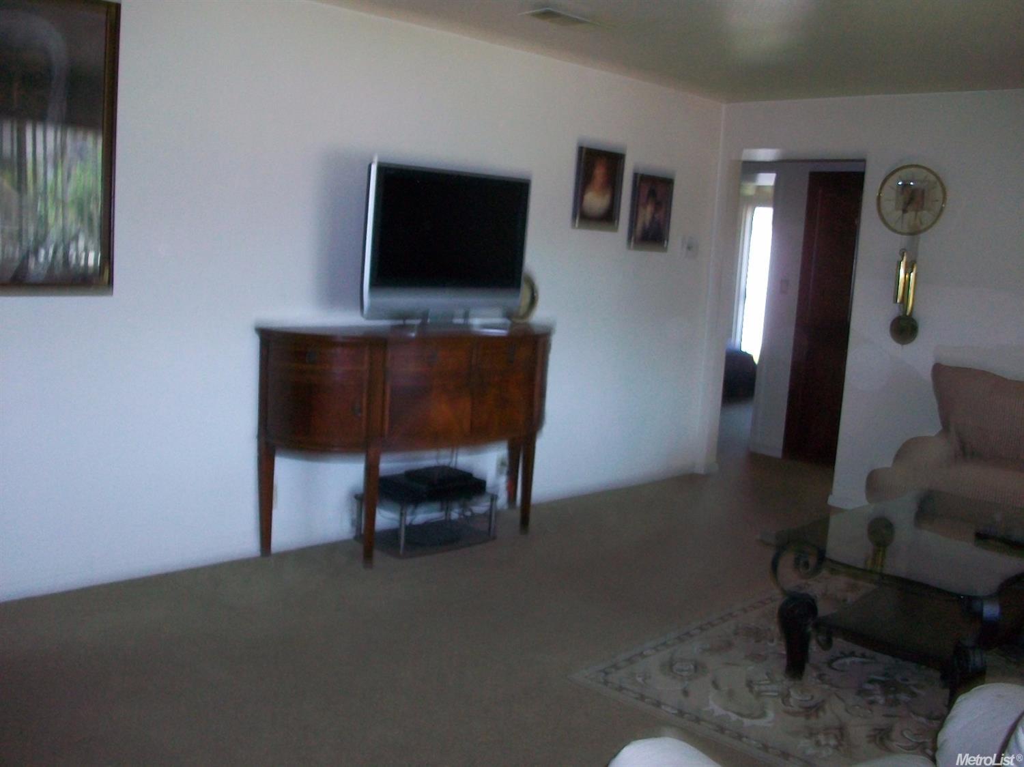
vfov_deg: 44.1
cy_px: 384
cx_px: 512
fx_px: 946
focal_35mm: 32
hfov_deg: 56.8
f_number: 2.8
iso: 160
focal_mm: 5.7
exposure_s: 1/60
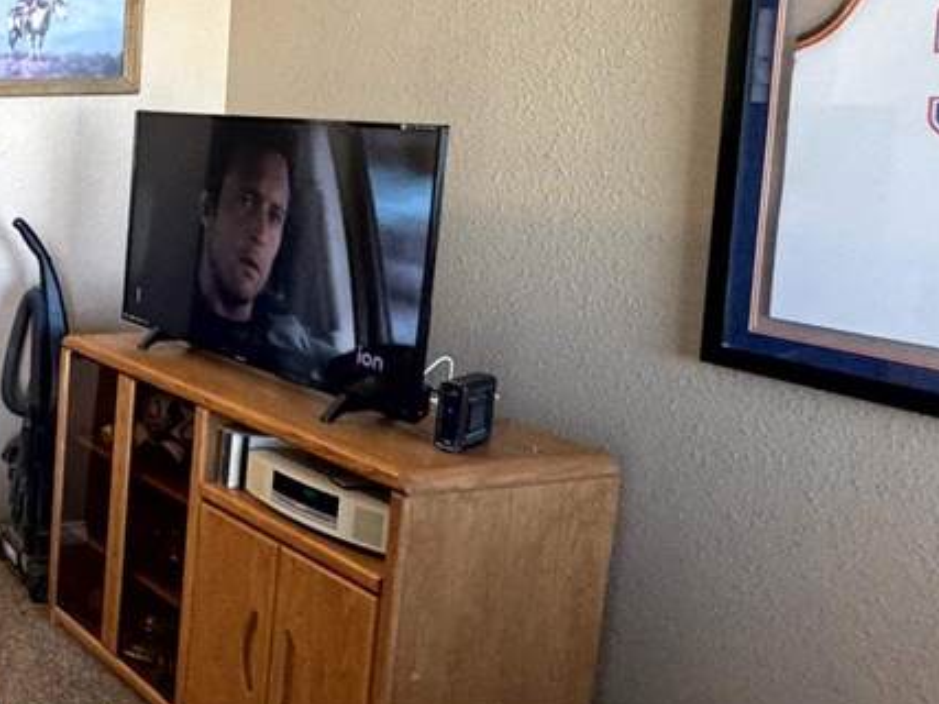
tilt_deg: -9.3
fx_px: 1139
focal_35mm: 42
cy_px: 242
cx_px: -235
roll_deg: +0.6
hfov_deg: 34.2
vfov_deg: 34.1
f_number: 2.2
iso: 200
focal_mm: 2.22
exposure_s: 1/60
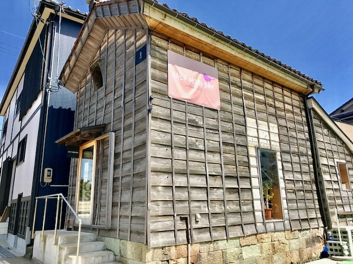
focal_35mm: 28
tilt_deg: +16.3
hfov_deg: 63.4
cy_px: 132
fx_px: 286
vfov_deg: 49.7
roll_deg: +1.4
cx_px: 176
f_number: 1.8
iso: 20
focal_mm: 3.99
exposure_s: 1/1597
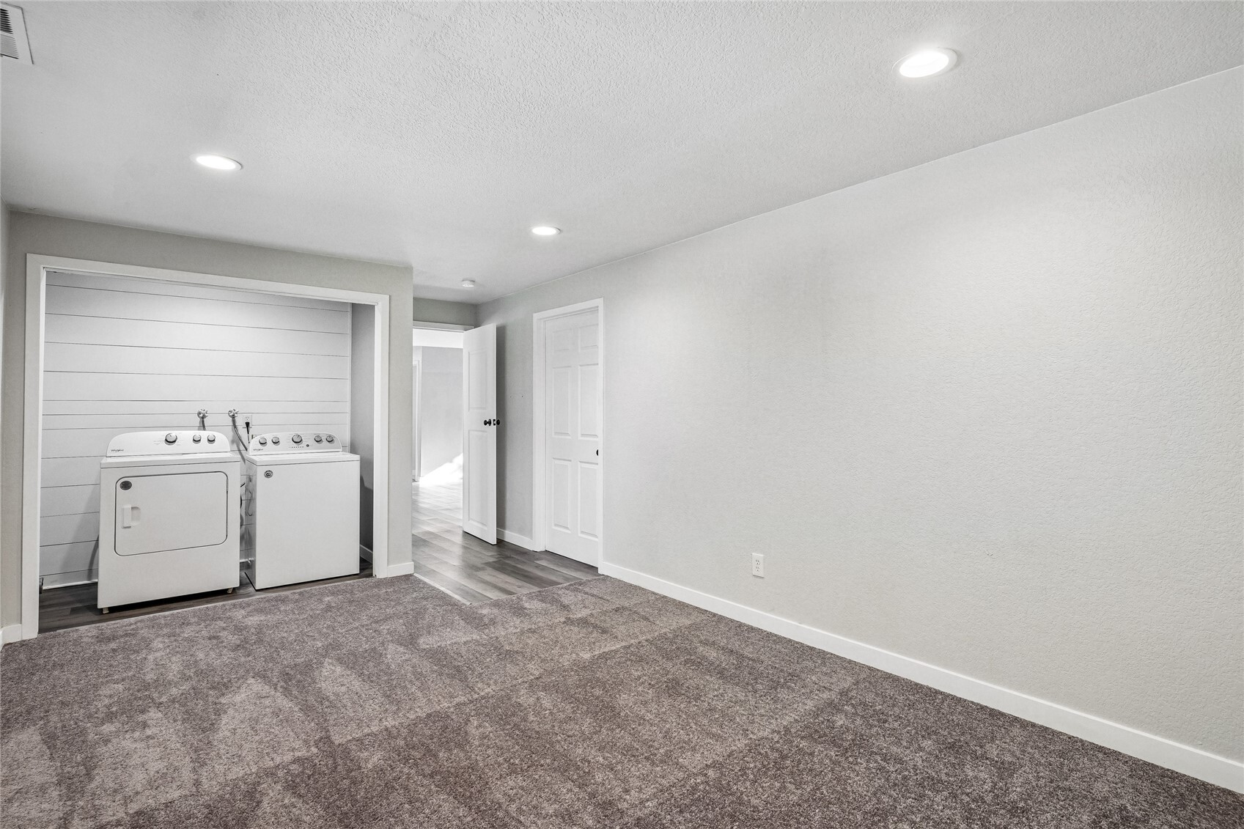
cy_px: 414
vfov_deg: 70.4
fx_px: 587
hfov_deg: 93.3
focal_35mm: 17
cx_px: 622
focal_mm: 17
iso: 2000
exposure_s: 1/60
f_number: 8
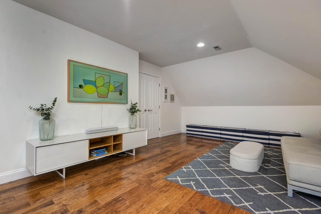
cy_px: 107
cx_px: 160
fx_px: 143
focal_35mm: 16
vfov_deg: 73.8
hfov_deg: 96.7
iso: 100
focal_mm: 16
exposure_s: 1/3.33
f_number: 6.7
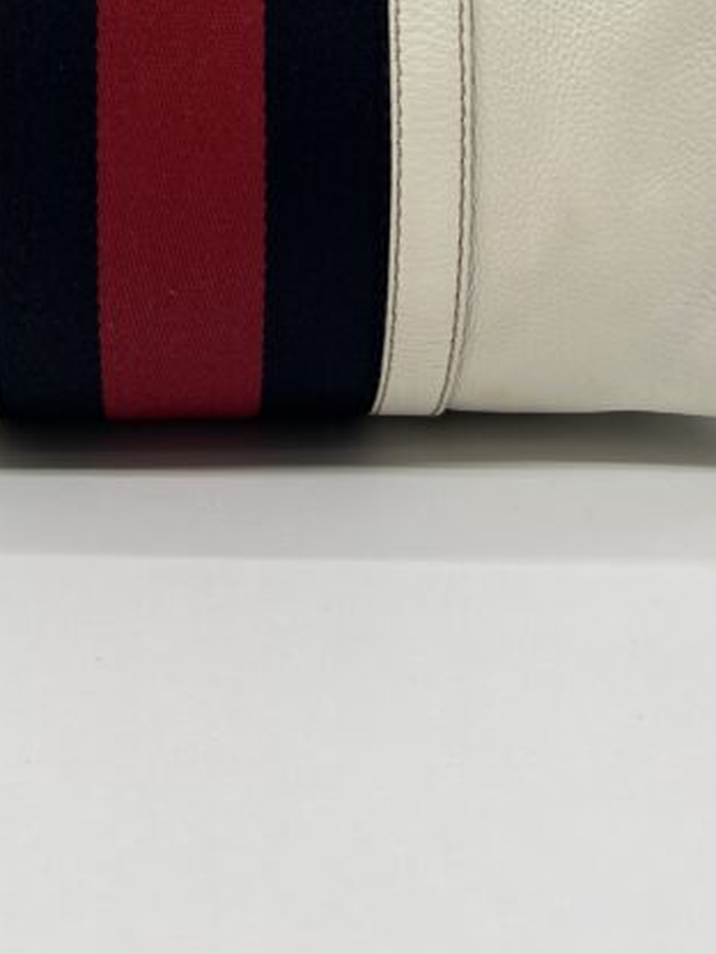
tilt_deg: -7.6
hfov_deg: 22.7
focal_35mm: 64
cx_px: 170
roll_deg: +0.0
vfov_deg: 27.3
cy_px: -135
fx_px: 1765
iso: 40
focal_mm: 5.7
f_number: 1.5
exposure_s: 1/153
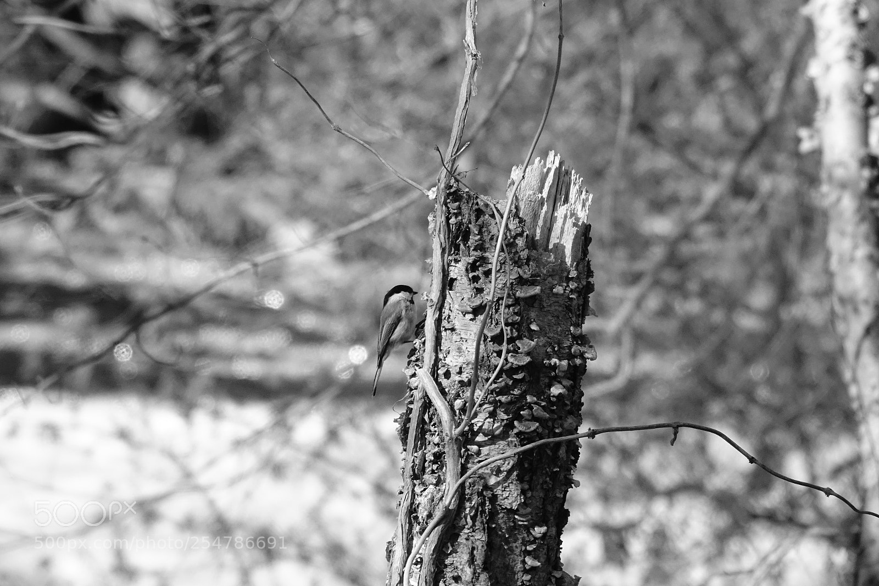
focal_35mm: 600
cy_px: 293
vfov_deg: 2.3
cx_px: 440
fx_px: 14646
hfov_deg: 3.4
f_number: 7.1
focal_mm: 220
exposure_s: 1/1000
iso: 1000
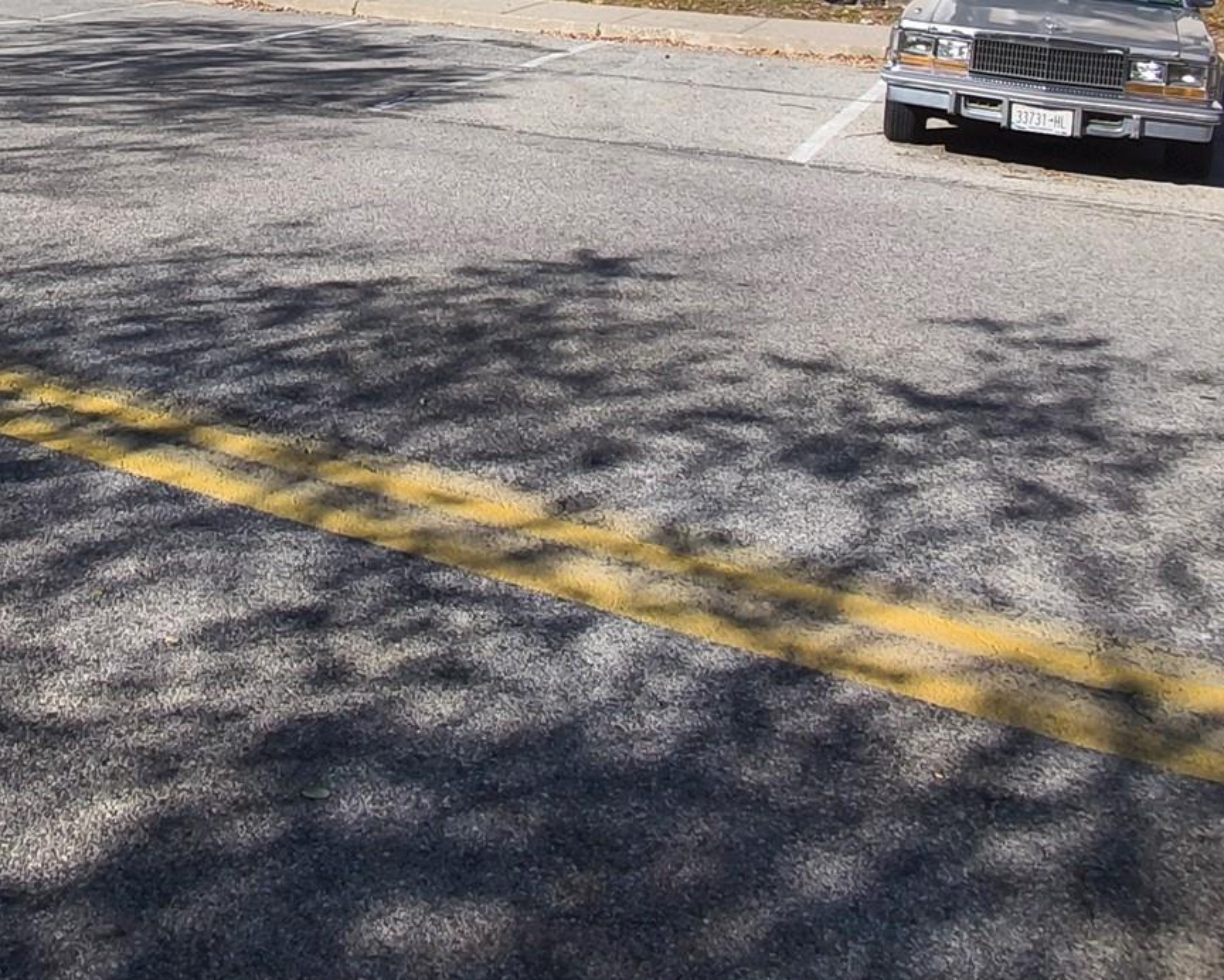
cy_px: -23
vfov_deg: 35.8
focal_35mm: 37
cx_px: 384
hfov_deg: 48.0
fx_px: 1341
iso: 32
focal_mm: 1.46
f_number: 2.2
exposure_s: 1/1650
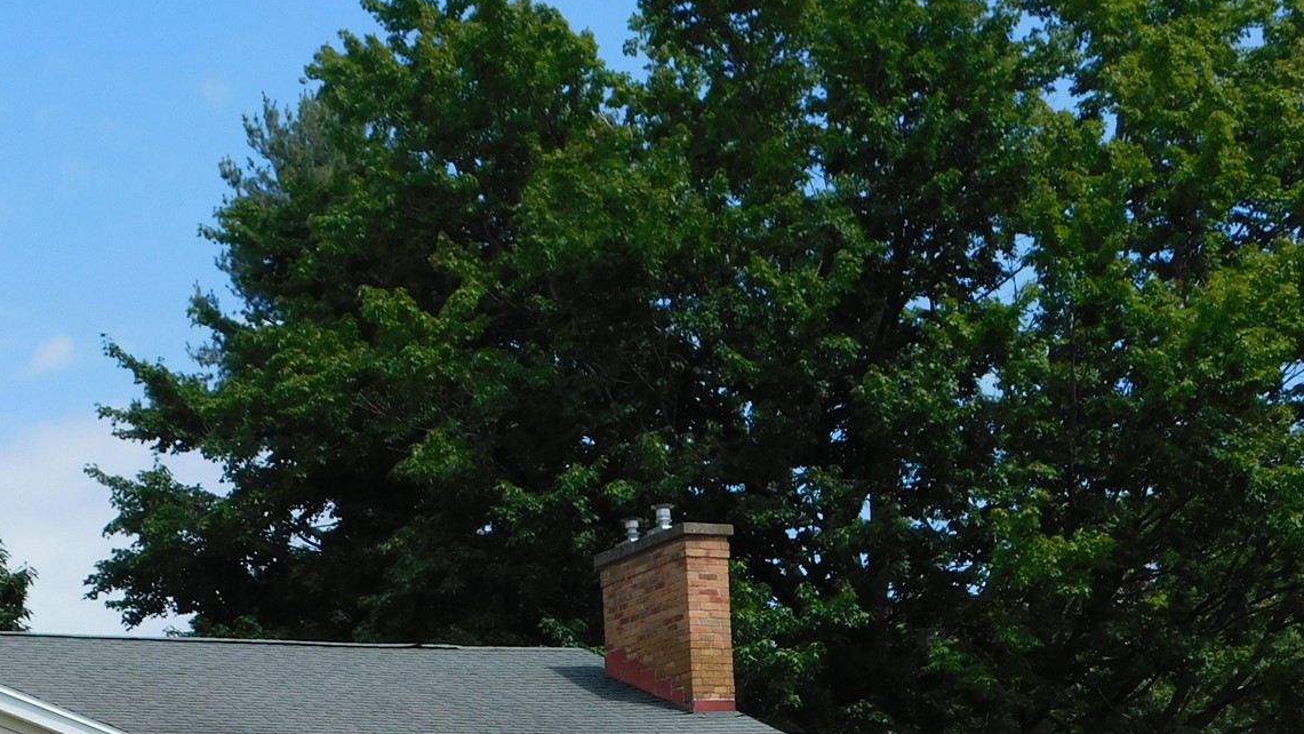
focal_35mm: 88
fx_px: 3043
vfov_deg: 13.6
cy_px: 720
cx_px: 434
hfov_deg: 24.1
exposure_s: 1/1000
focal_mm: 8
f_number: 3.7
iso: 125
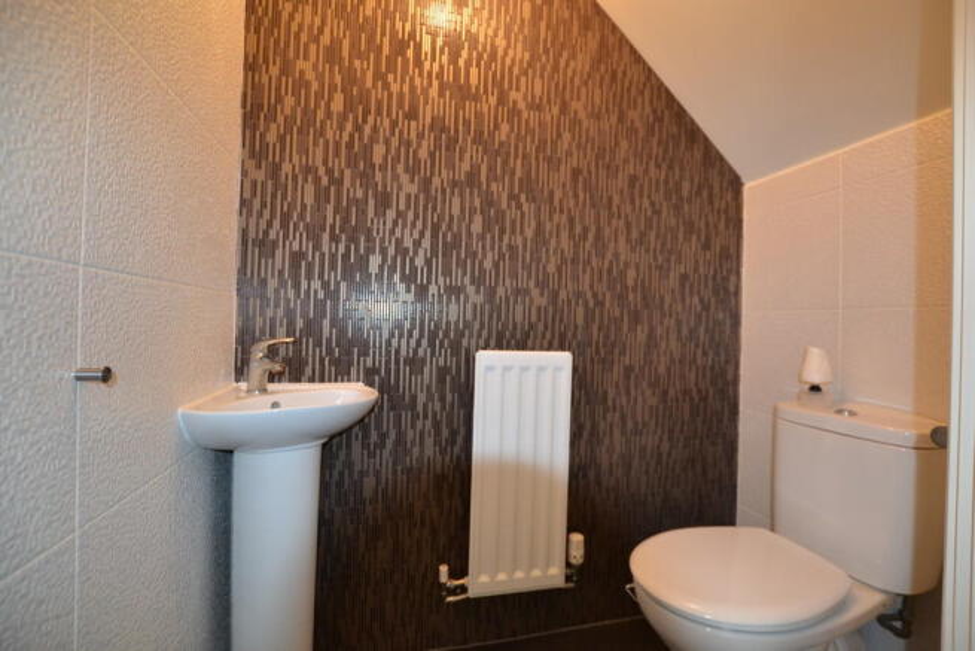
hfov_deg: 100.4
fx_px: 406
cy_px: 326
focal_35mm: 15
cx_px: 488
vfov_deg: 77.4
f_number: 3.5
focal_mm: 10
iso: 1000
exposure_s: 1/60
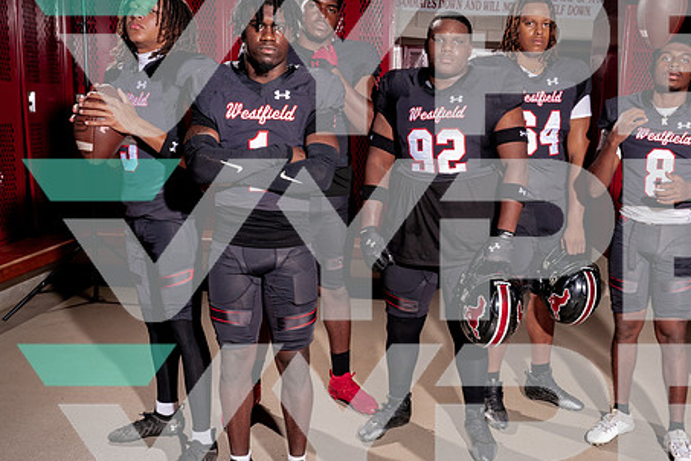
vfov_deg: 35.0
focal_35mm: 38
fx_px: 729
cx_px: 410
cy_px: 240
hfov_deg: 50.4
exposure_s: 1/250
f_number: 11
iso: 100
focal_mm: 27
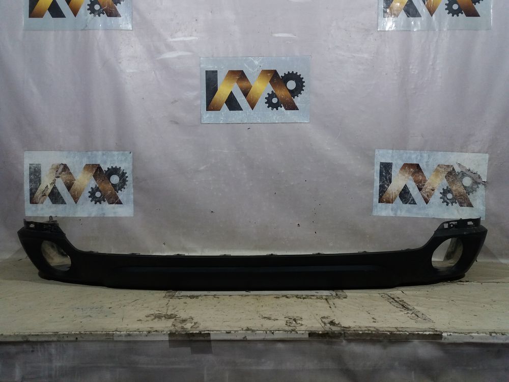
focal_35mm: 28
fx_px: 412
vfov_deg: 49.7
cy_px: 191
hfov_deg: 63.4
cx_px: 254
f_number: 1.9
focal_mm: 3.7
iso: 125
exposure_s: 1/33
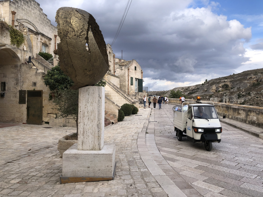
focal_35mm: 28
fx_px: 213
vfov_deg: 49.7
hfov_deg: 63.4
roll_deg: +0.6
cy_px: 98
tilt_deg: -0.3
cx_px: 132
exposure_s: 1/714
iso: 20
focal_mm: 4
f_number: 1.8
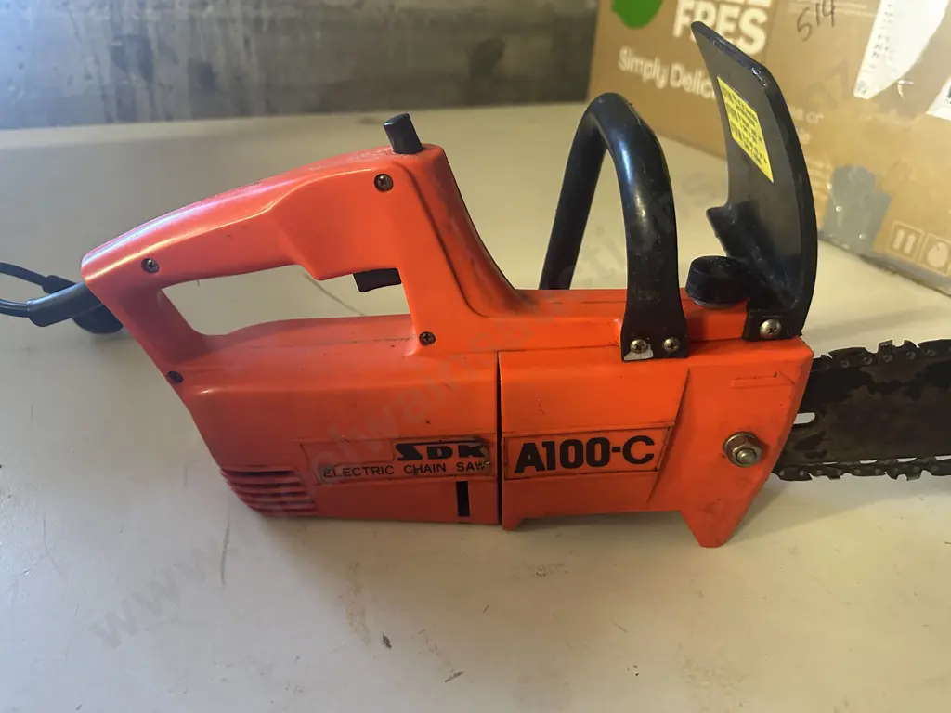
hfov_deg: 71.6
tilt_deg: -30.9
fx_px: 659
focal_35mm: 24
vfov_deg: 56.8
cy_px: 356
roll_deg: -3.5
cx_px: 476
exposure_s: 1/50
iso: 800
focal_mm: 6.86
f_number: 1.78
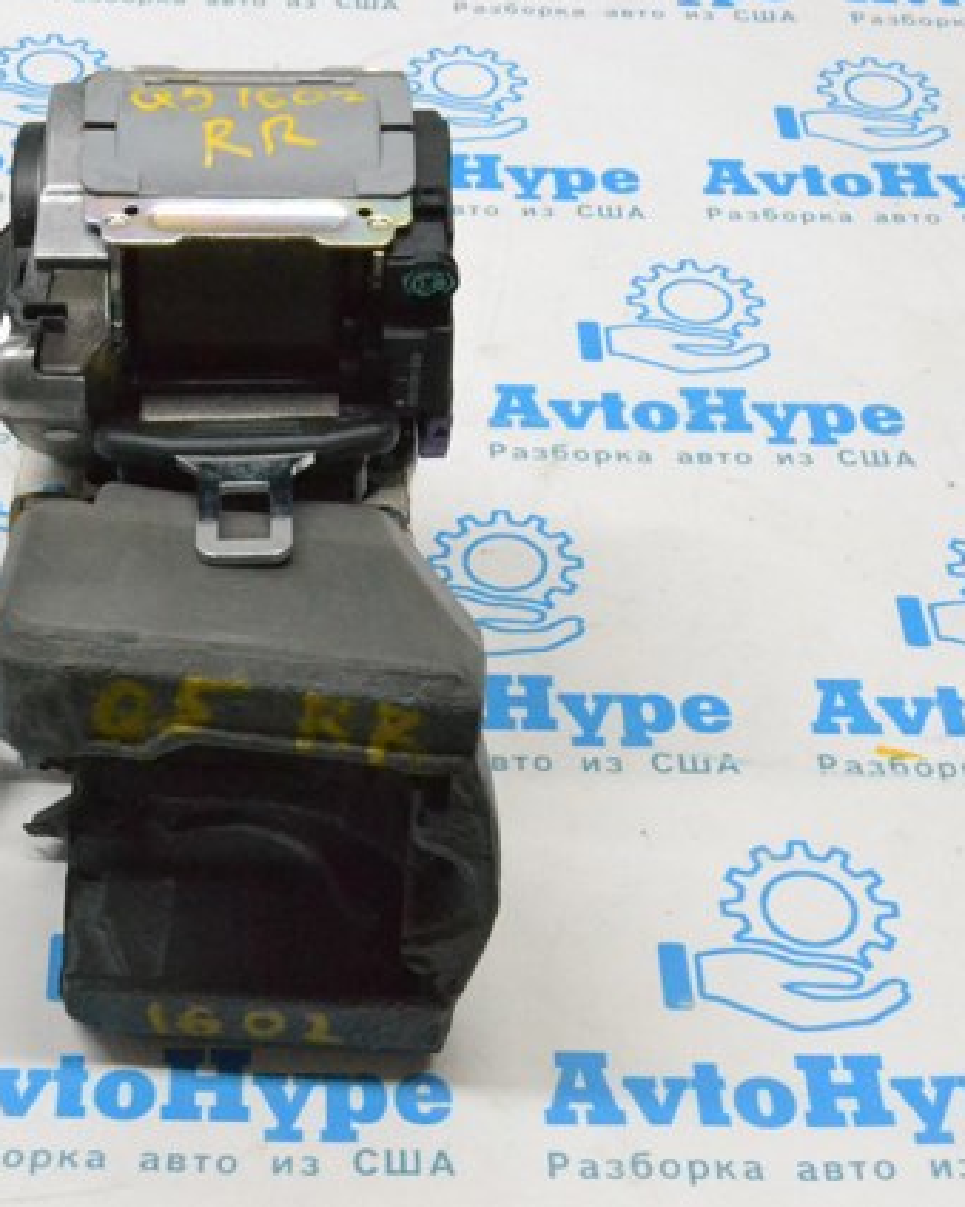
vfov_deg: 27.9
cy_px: 604
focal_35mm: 68
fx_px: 2428
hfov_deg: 22.3
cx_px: 248
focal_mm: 32
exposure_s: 1/100
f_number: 13
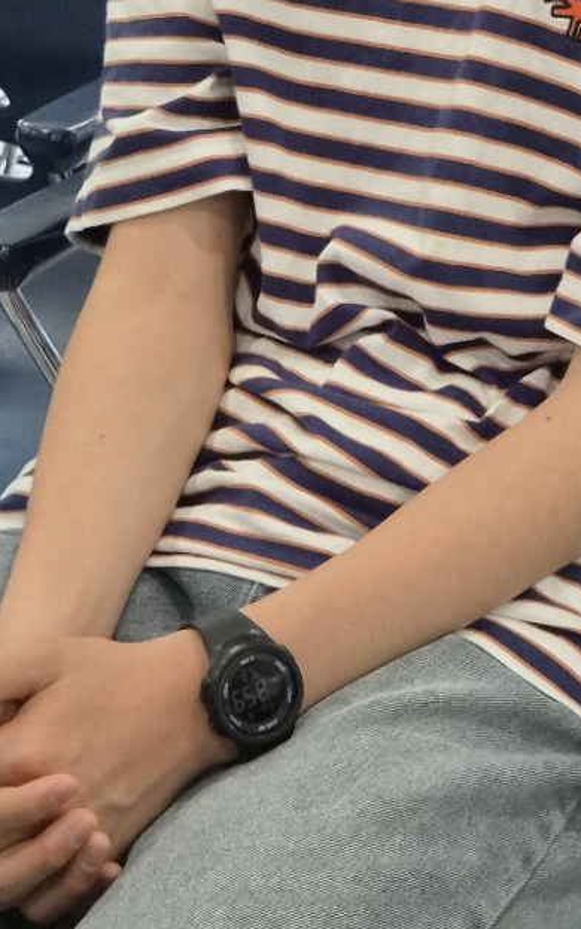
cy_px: 0
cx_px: 332
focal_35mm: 150
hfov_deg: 8.7
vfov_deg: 13.7
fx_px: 3800
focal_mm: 7
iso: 200
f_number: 2.4
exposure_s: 1/120
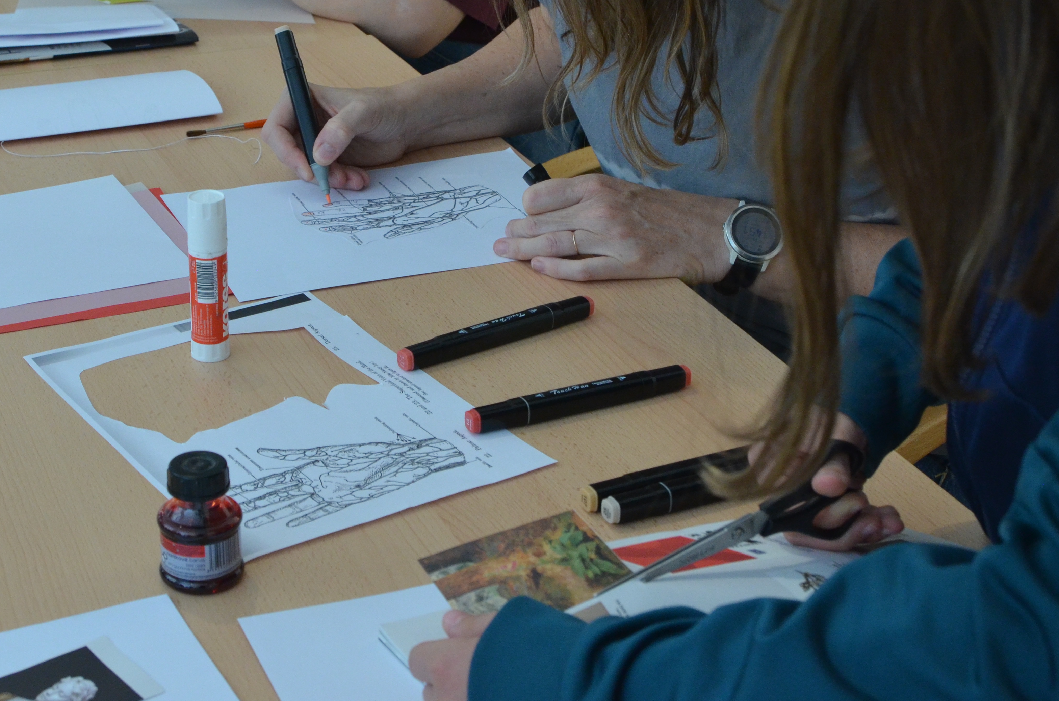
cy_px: 182
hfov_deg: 30.4
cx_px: 400
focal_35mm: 66
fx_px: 1937
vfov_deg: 20.4
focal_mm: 28
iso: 1250
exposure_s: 1/125
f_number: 4.5
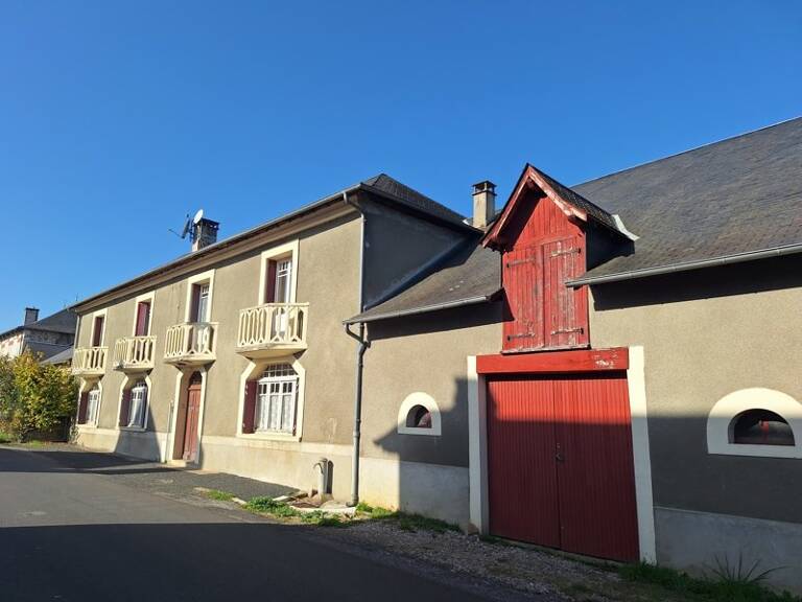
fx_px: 533
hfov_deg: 73.9
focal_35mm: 23
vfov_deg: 58.9
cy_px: 301
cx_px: 401
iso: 40
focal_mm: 5.54
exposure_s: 1/3268
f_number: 1.8
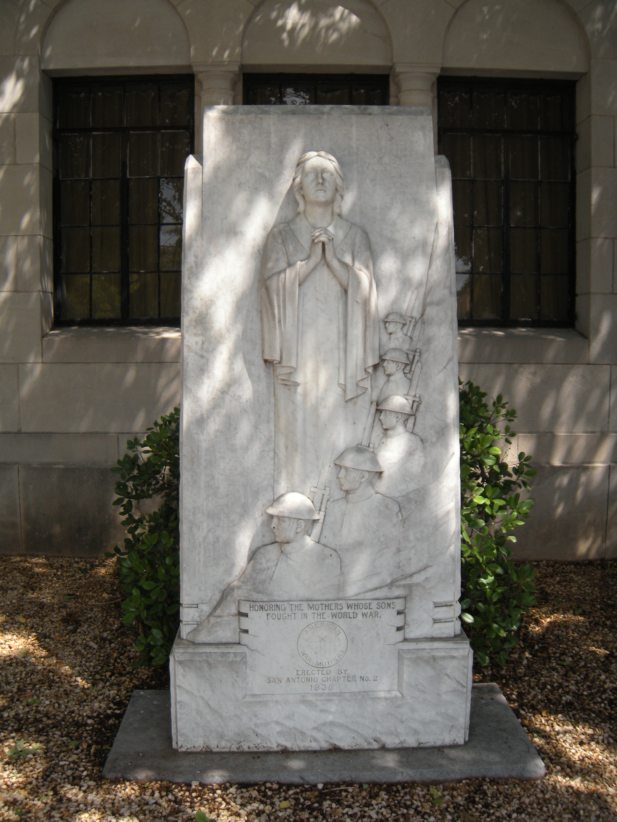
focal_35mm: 35
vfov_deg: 52.6
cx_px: 308
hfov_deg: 40.7
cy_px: 411
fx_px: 832
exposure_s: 1/259
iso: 64
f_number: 3.8
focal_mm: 5.9
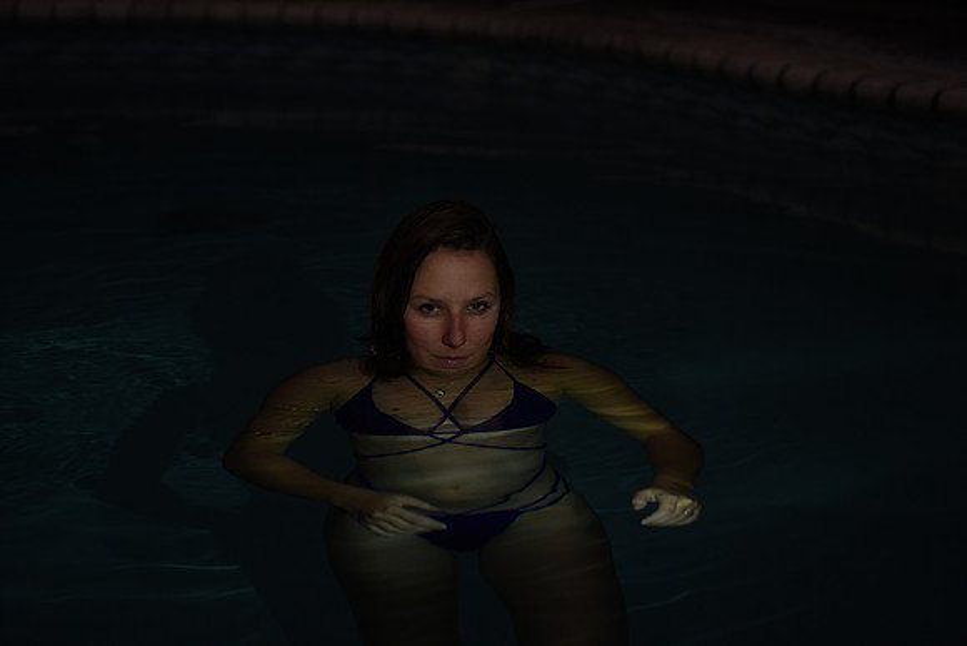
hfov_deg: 20.8
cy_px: 323
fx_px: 2633
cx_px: 484
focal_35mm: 98
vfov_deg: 14.0
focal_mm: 98
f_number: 2.8
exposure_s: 1/80
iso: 400
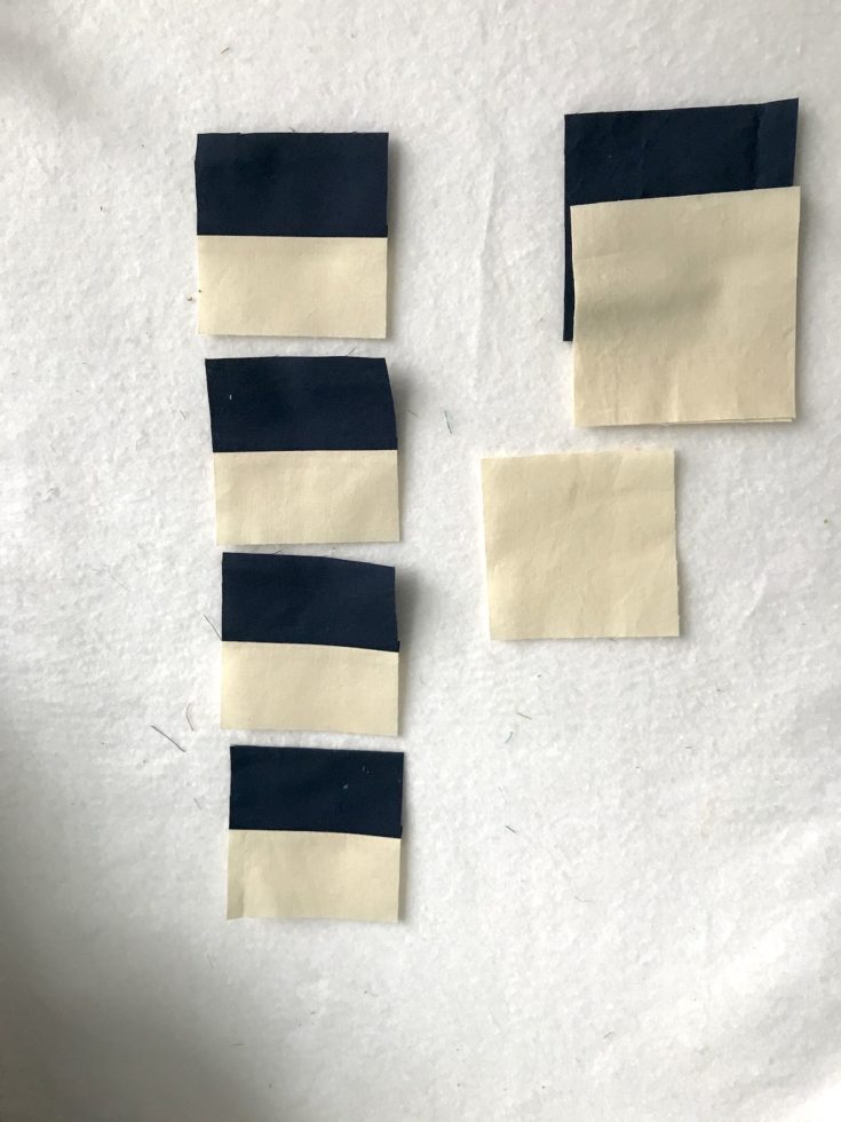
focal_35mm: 28
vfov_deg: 63.4
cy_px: 561
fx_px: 907
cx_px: 420
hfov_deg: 49.7
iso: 25
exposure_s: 1/40
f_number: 1.8
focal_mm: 3.99
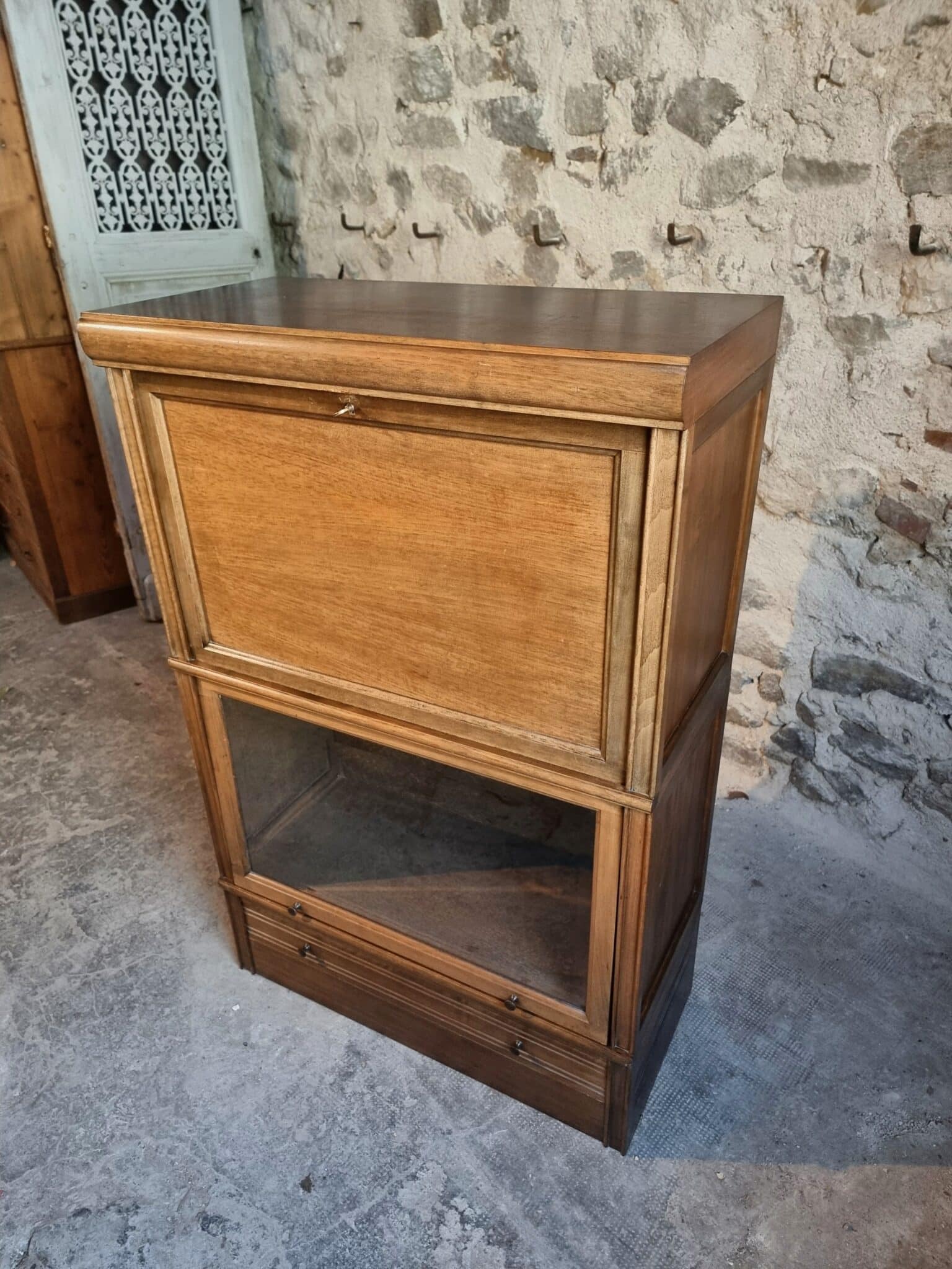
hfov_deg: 56.8
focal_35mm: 24
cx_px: 476
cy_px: 634
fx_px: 880
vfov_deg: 71.6
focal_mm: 6.7
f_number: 1.8
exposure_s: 1/33
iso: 640
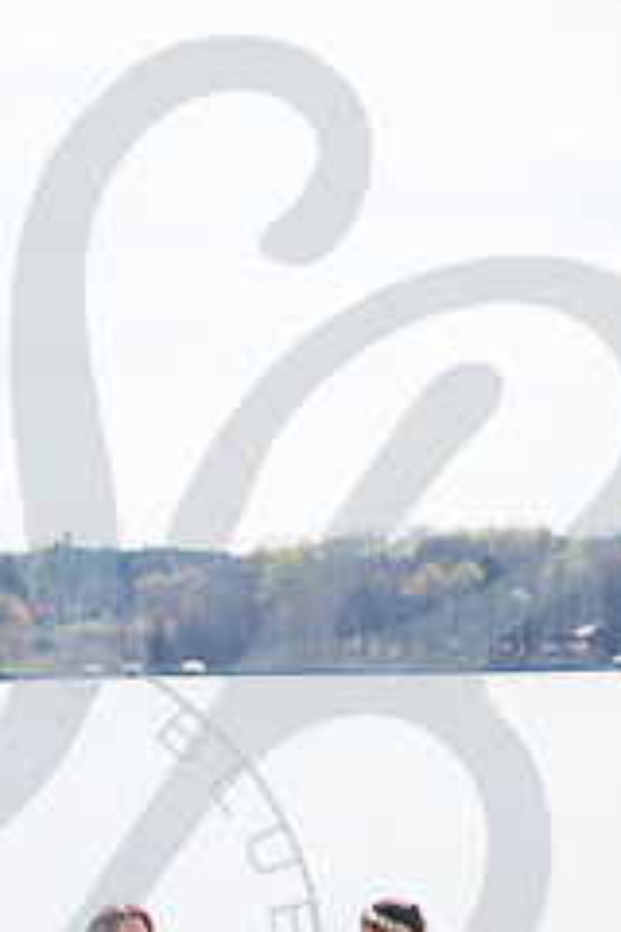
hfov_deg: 7.5
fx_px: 4761
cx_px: 140
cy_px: 691
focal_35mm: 184
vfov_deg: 11.2
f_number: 2.8
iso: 100
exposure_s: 1/1000
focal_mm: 98
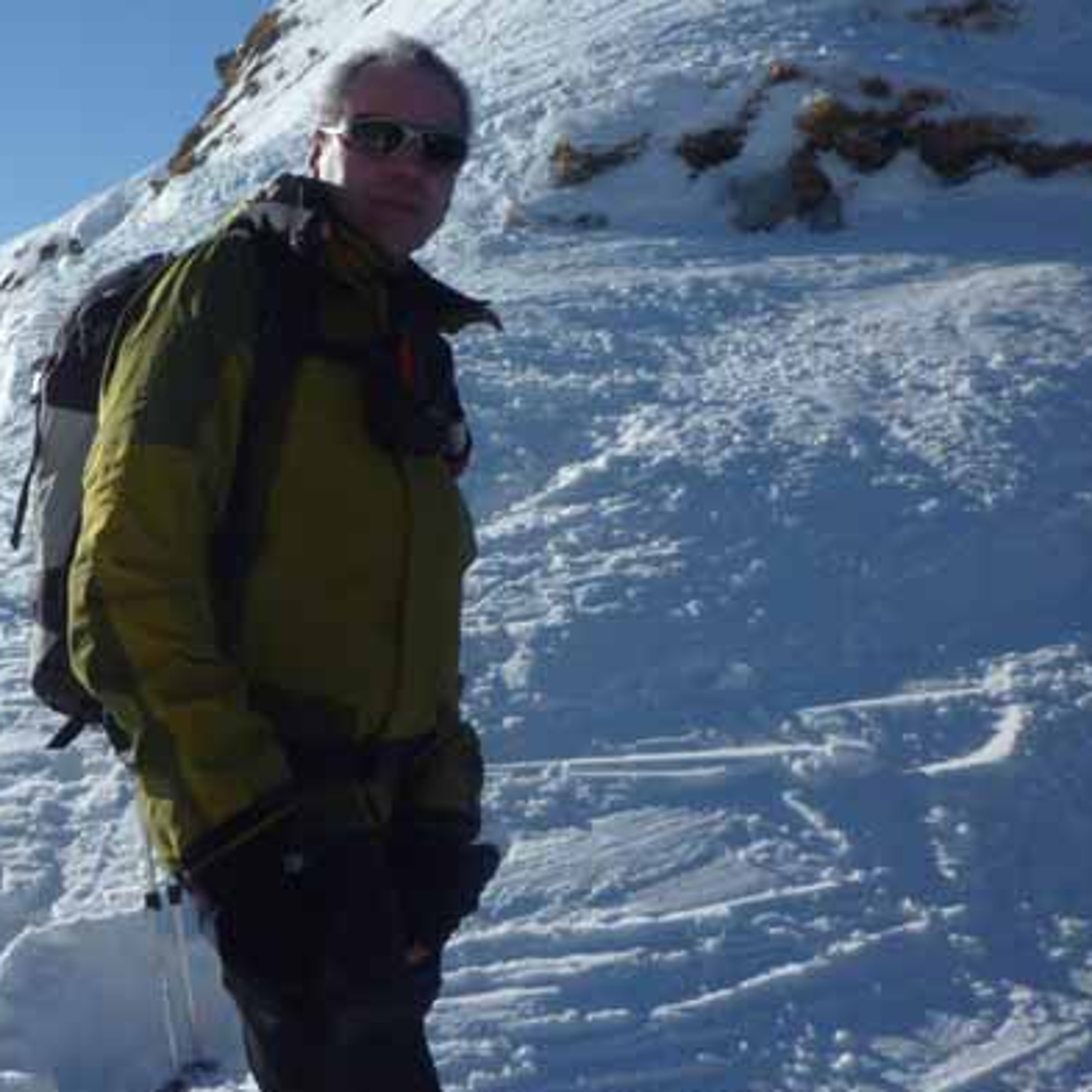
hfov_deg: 36.1
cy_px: 522
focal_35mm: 45
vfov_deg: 37.5
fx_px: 1606
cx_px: 192
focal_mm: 4.4
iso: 80
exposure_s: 1/800
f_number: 5
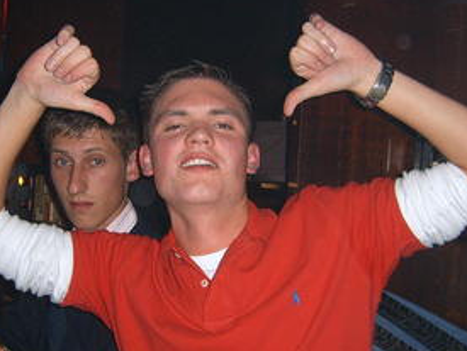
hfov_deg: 32.0
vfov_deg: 24.5
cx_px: 168
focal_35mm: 60
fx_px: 811
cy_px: 181
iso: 100
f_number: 2.8
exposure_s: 1/30
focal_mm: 5.8
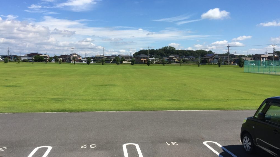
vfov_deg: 36.7
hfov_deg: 61.0
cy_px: 78
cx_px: 140
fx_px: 238
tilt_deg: -4.4
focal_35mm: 32
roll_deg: -1.5
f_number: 2.2
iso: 32
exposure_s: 1/2639
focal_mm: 4.15
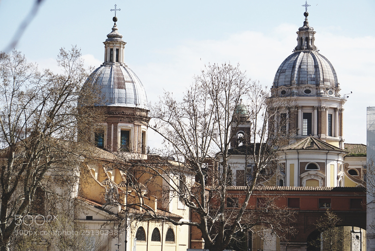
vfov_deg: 11.0
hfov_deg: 16.4
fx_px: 1298
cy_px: 126
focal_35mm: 124
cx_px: 188
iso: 100
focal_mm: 83
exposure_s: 1/500
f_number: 6.3
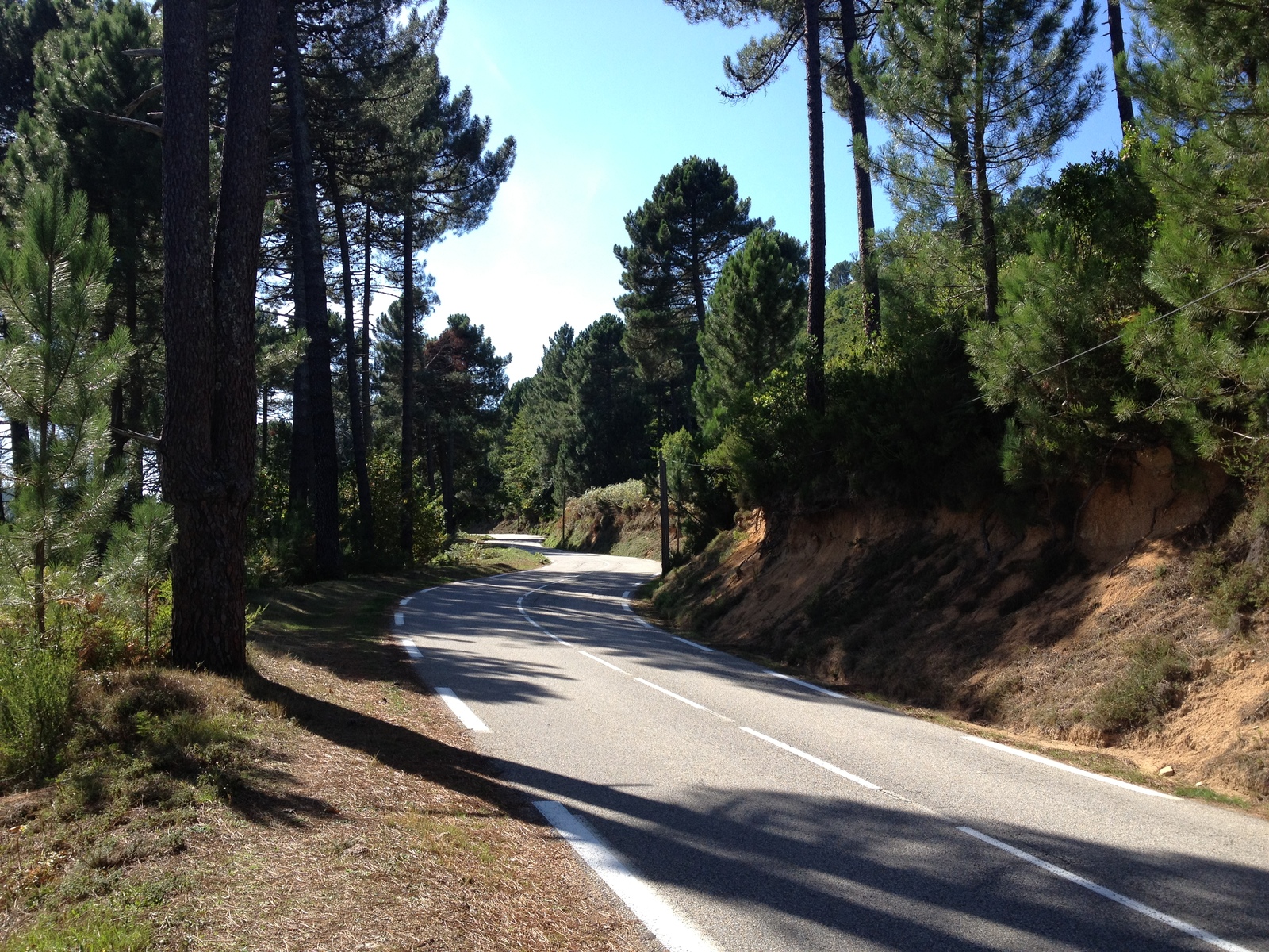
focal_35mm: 35
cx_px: 634
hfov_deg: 52.6
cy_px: 476
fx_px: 1283
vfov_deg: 40.7
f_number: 2.4
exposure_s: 1/800
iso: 64
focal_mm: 4.28
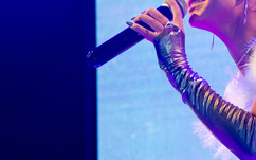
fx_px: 1750
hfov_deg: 8.3
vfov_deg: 5.2
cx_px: 255
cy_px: 68
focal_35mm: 251
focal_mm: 62
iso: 2000
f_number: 4
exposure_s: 1/100
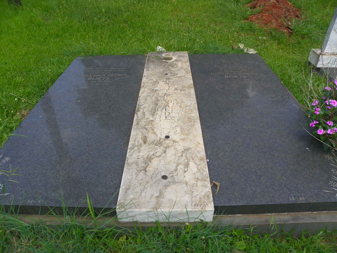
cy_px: 126
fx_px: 253
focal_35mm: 26
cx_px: 168
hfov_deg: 67.3
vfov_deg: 53.1
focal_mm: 4.6
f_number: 4.5
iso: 64
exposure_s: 1/250
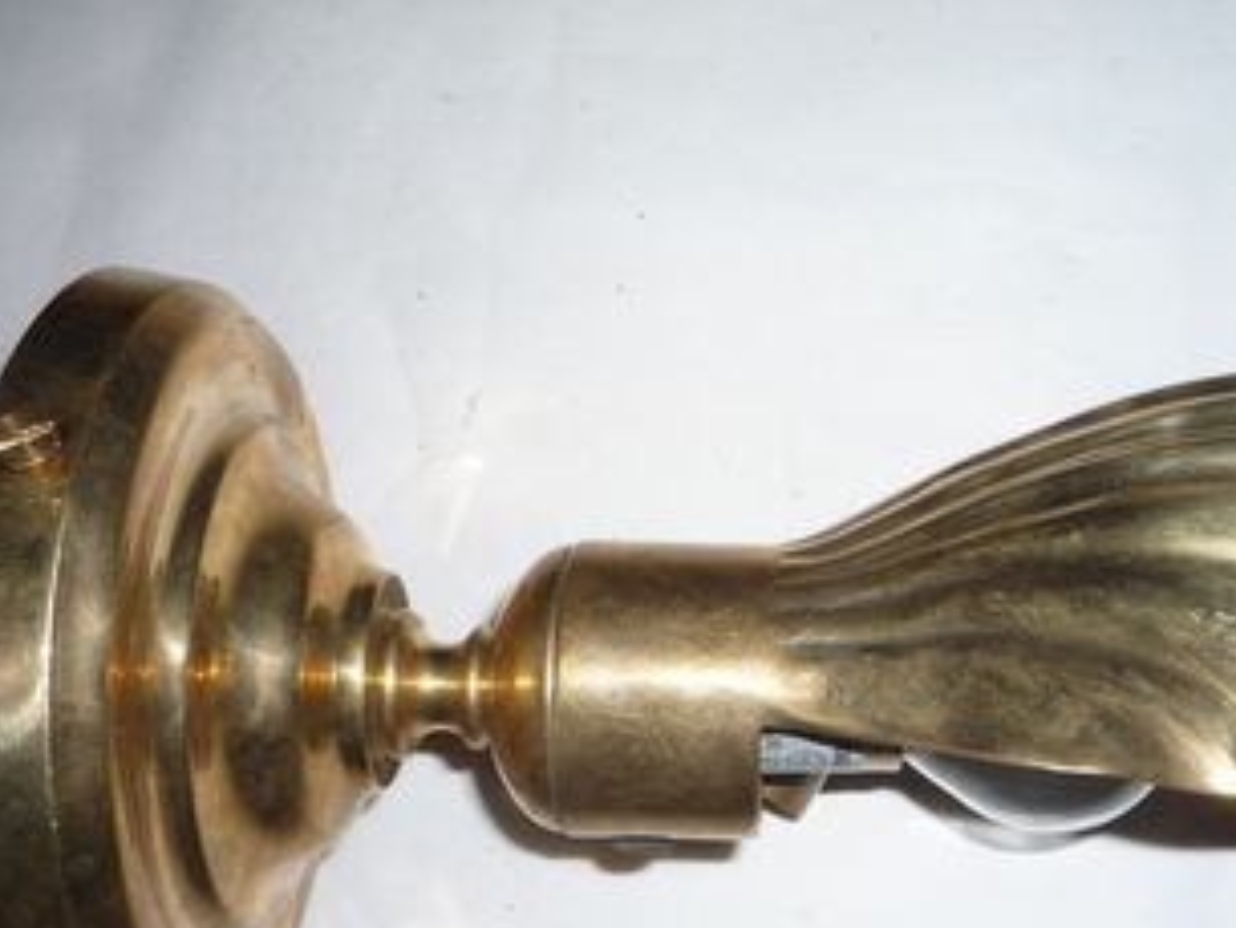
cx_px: 847
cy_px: 687
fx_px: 1465
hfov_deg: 44.9
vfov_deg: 34.5
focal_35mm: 41
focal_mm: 4.4
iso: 100
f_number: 4
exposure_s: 1/30
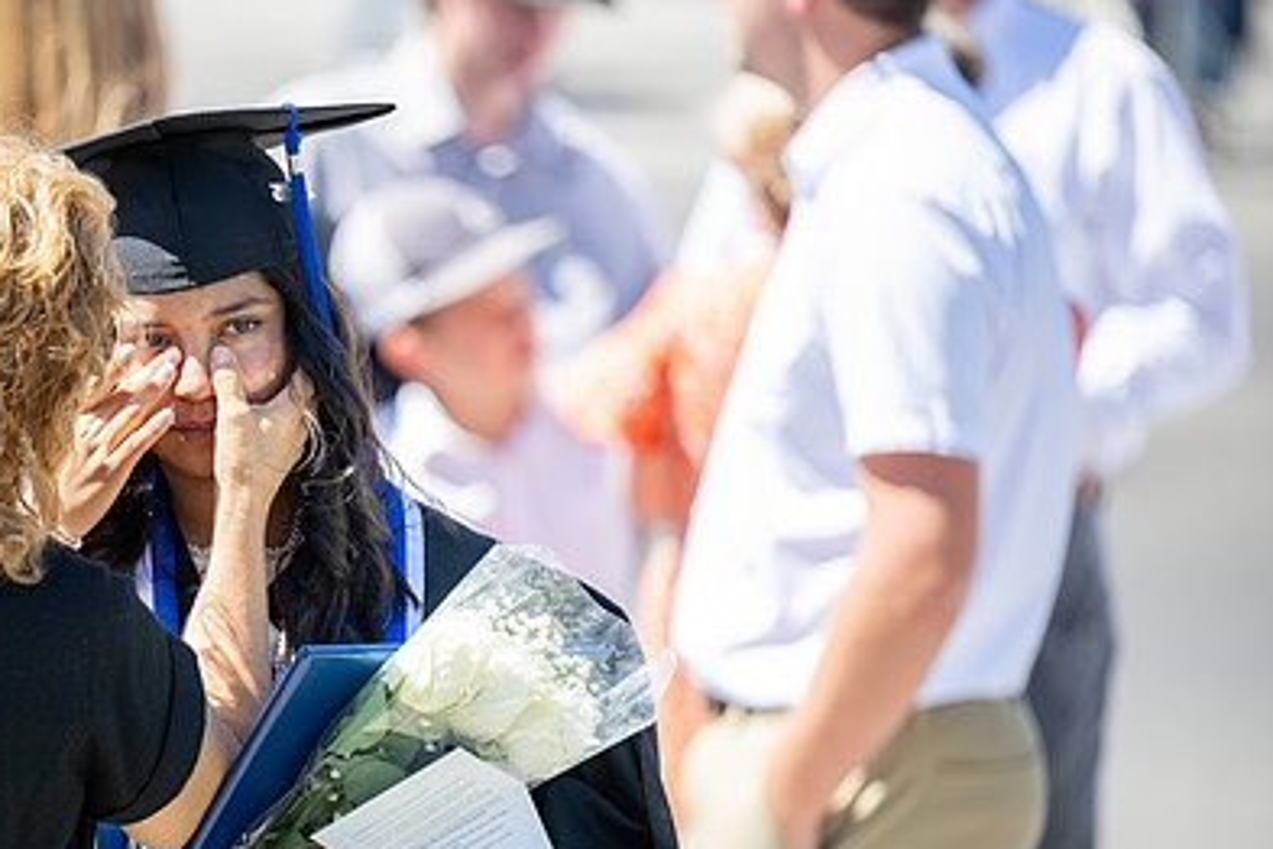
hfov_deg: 7.0
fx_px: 10431
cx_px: 379
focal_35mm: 295
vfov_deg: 4.7
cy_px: 601
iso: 100
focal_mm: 200
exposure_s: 1/640
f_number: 2.8
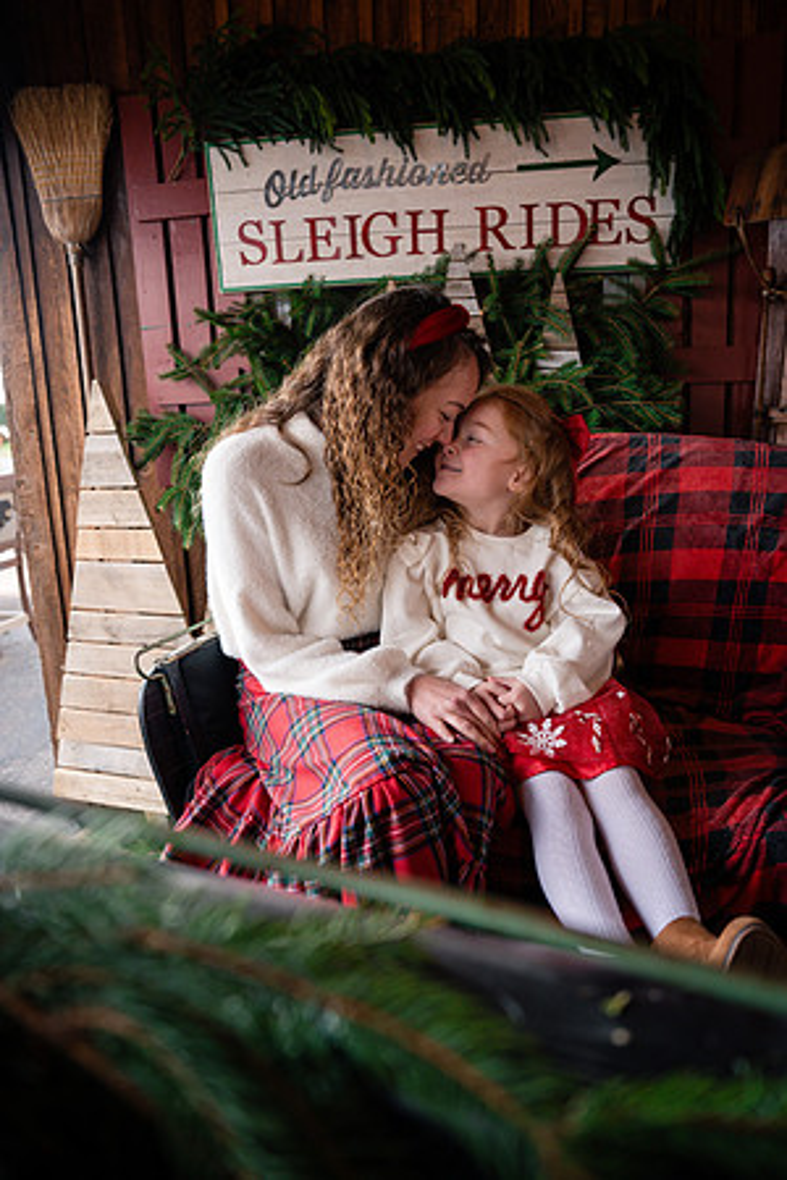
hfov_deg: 53.1
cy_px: 590
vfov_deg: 73.7
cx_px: 394
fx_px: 787
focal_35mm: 24
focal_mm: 24
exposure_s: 1/250
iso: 400
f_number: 3.2
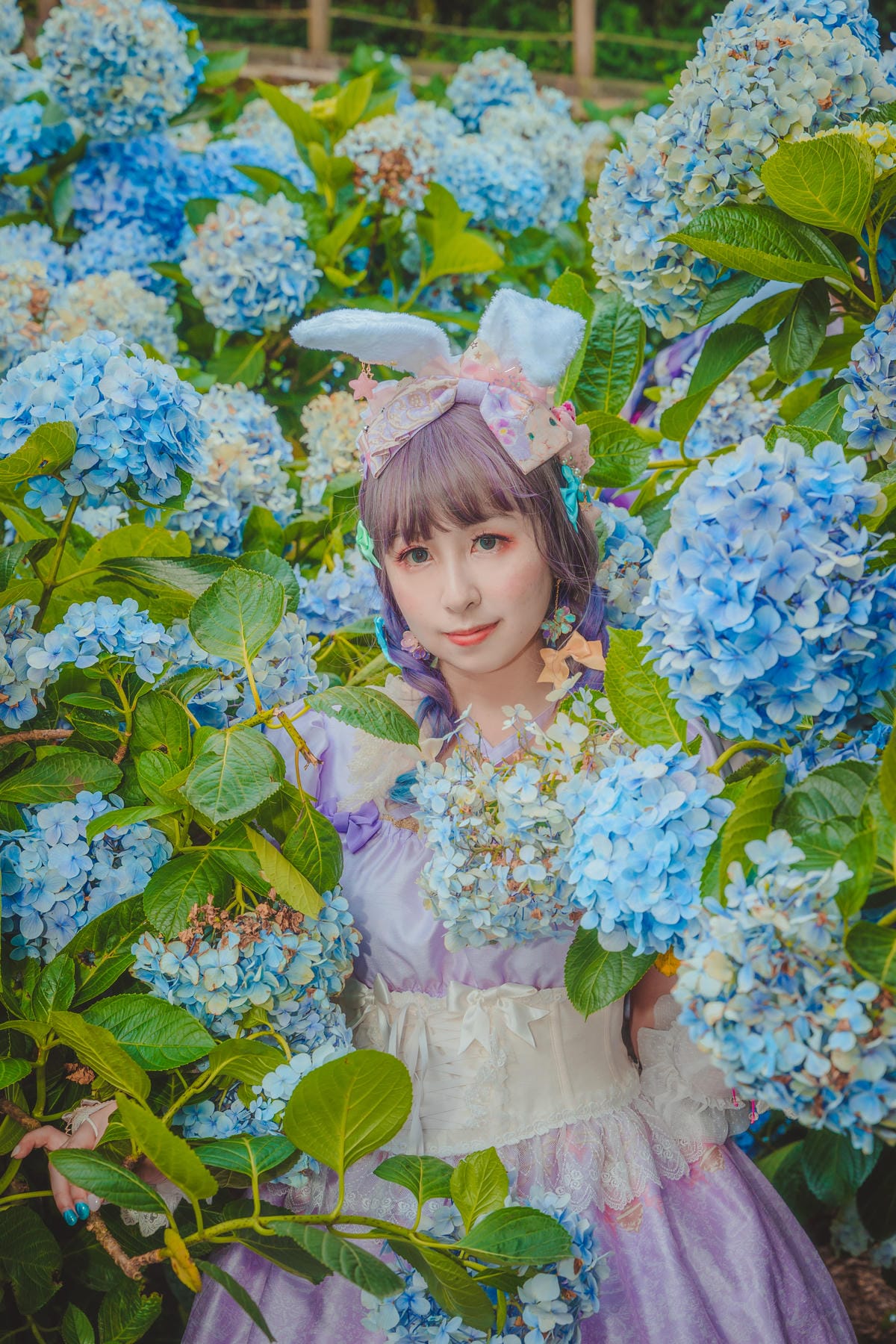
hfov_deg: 27.0
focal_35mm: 50
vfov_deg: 39.6
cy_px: 672
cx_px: 448
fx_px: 1867
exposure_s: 1/200
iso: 250
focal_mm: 50
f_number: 5.6
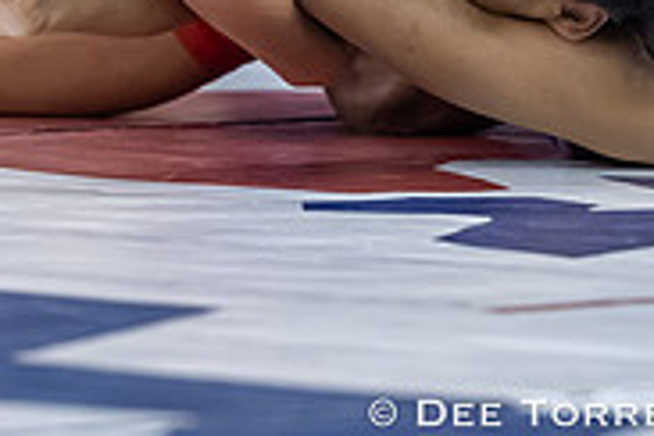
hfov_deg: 3.2
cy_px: -207
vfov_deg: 2.1
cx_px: 404
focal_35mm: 653
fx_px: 11862
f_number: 2.8
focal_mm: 140
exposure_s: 1/800
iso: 2800
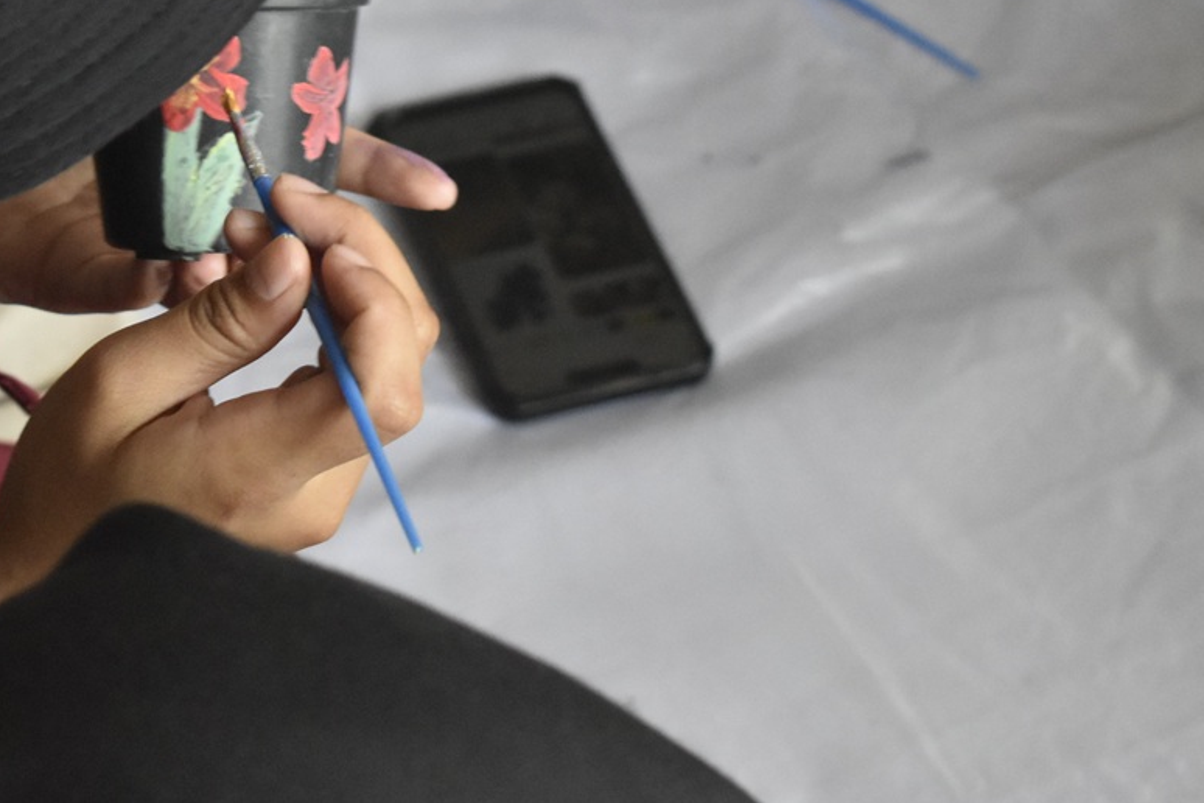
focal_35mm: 160
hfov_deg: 12.8
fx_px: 5350
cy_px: 114
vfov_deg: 8.6
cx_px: 255
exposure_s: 1/80
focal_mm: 55
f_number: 5.6
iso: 3200
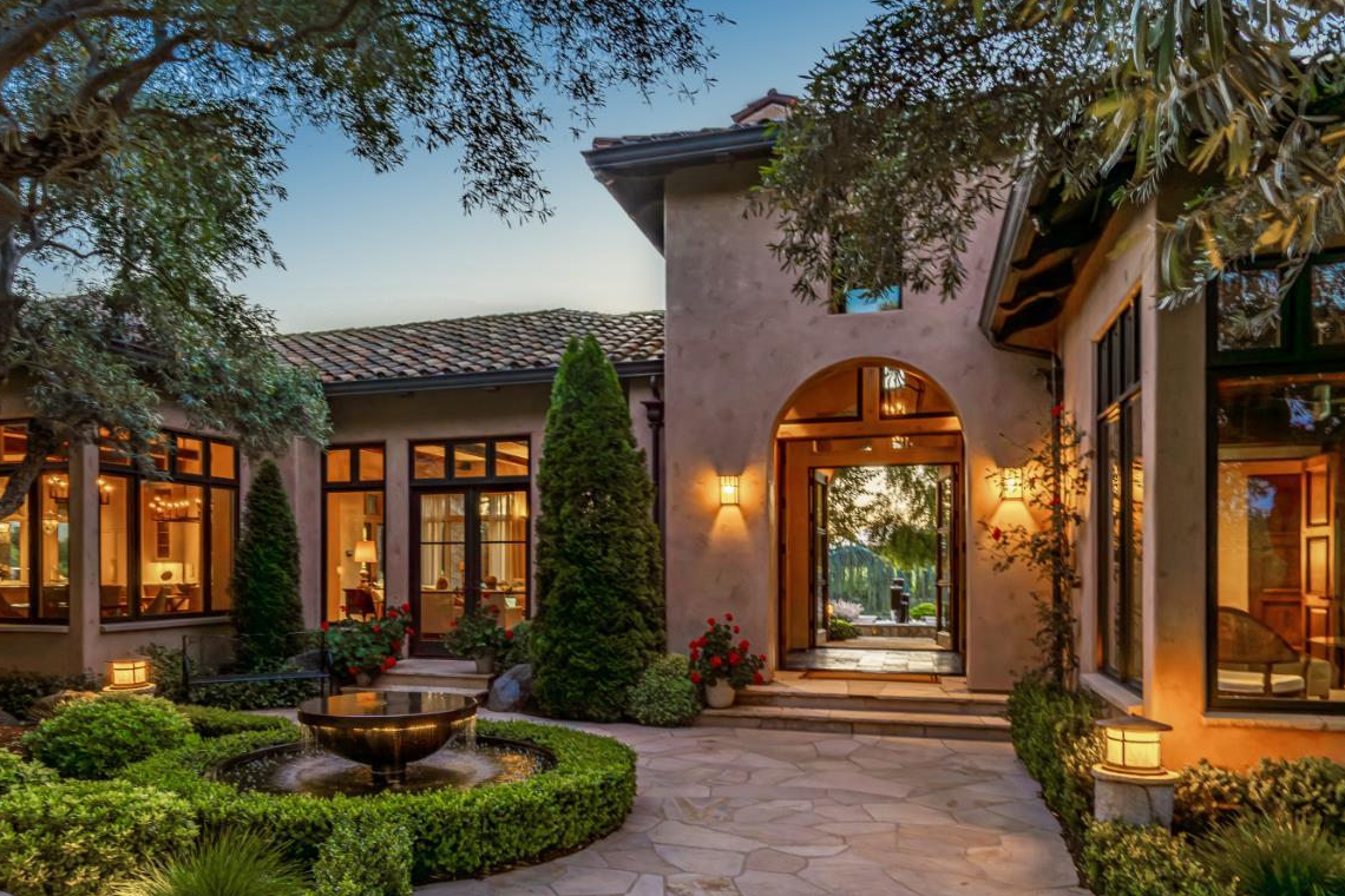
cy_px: 584
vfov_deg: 50.5
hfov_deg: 71.3
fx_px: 934
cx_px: 605
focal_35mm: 25
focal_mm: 19
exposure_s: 1/2
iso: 100
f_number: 11
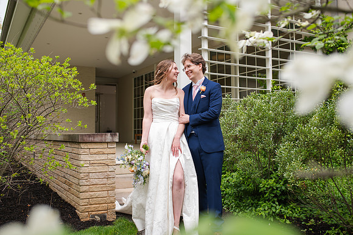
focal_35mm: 37
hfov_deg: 52.1
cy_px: 115
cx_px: 168
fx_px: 361
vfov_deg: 36.1
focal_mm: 35
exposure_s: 1/320
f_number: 3.2
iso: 100
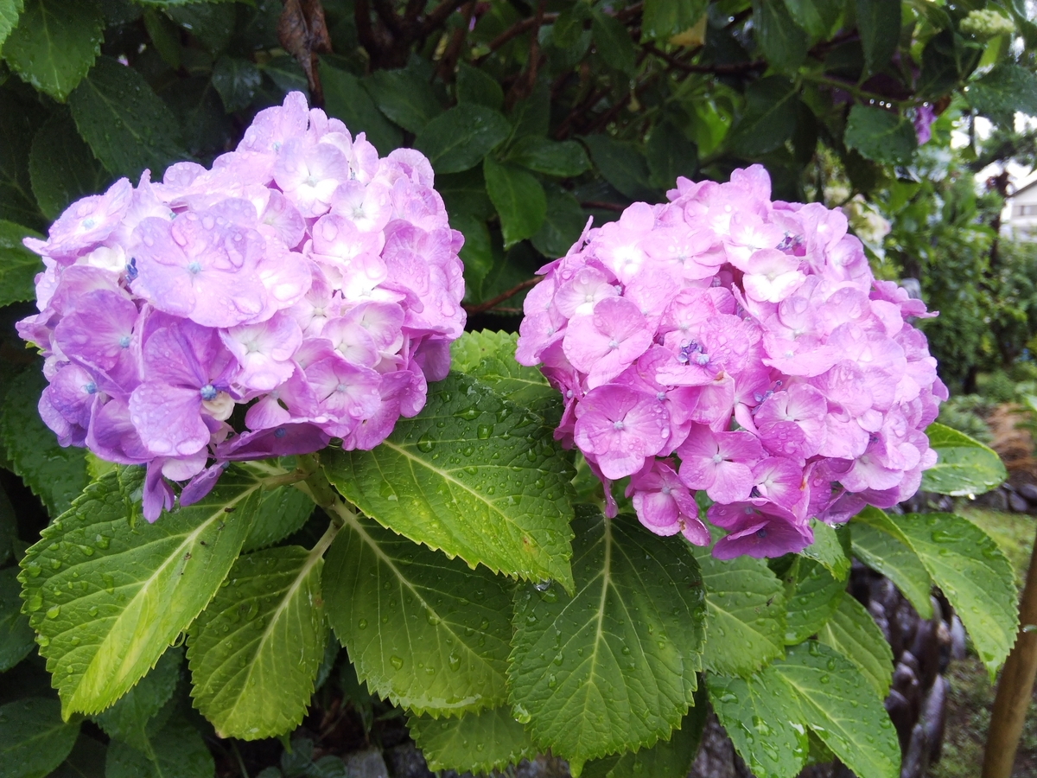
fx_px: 749
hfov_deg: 69.4
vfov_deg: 54.9
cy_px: 389
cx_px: 518
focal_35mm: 25
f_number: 2.2
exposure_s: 1/60
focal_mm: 3.4
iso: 50
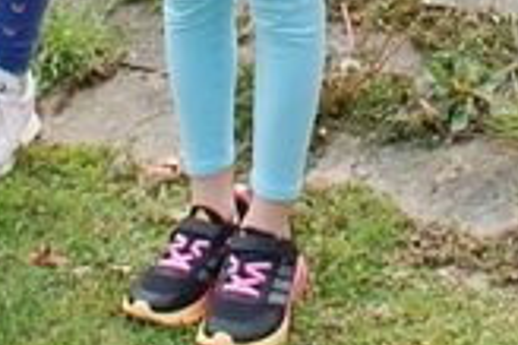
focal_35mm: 215
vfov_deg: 6.0
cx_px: 382
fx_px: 3092
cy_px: -581
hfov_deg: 9.6
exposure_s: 1/200
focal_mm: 23
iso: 200
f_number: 7.1
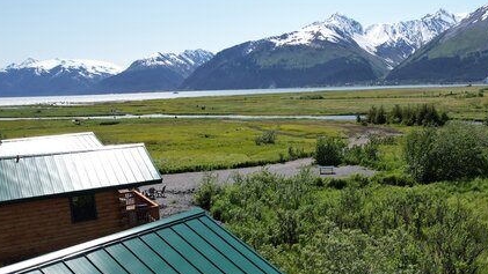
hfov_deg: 55.1
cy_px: 186
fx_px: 453
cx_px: 336
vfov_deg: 33.4
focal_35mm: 35
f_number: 2.8
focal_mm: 8.38
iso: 100
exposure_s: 1/2500
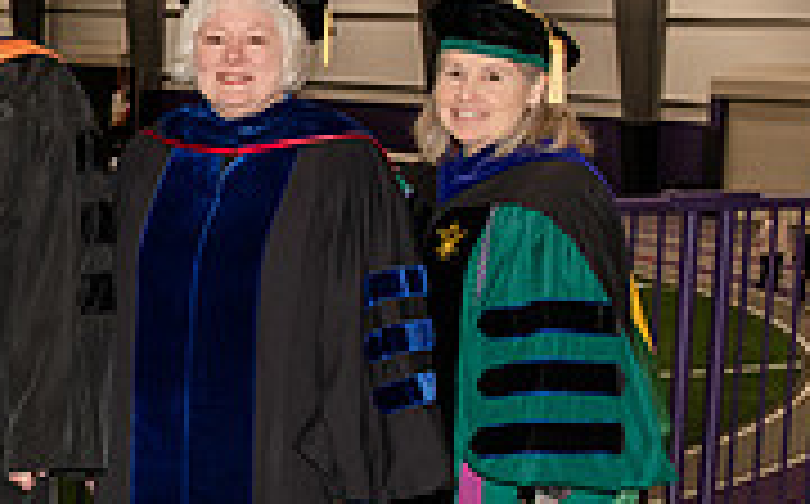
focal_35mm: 113
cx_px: -359
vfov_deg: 11.5
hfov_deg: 16.9
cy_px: 307
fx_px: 2491
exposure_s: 1/160
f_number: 5.6
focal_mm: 32
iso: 800
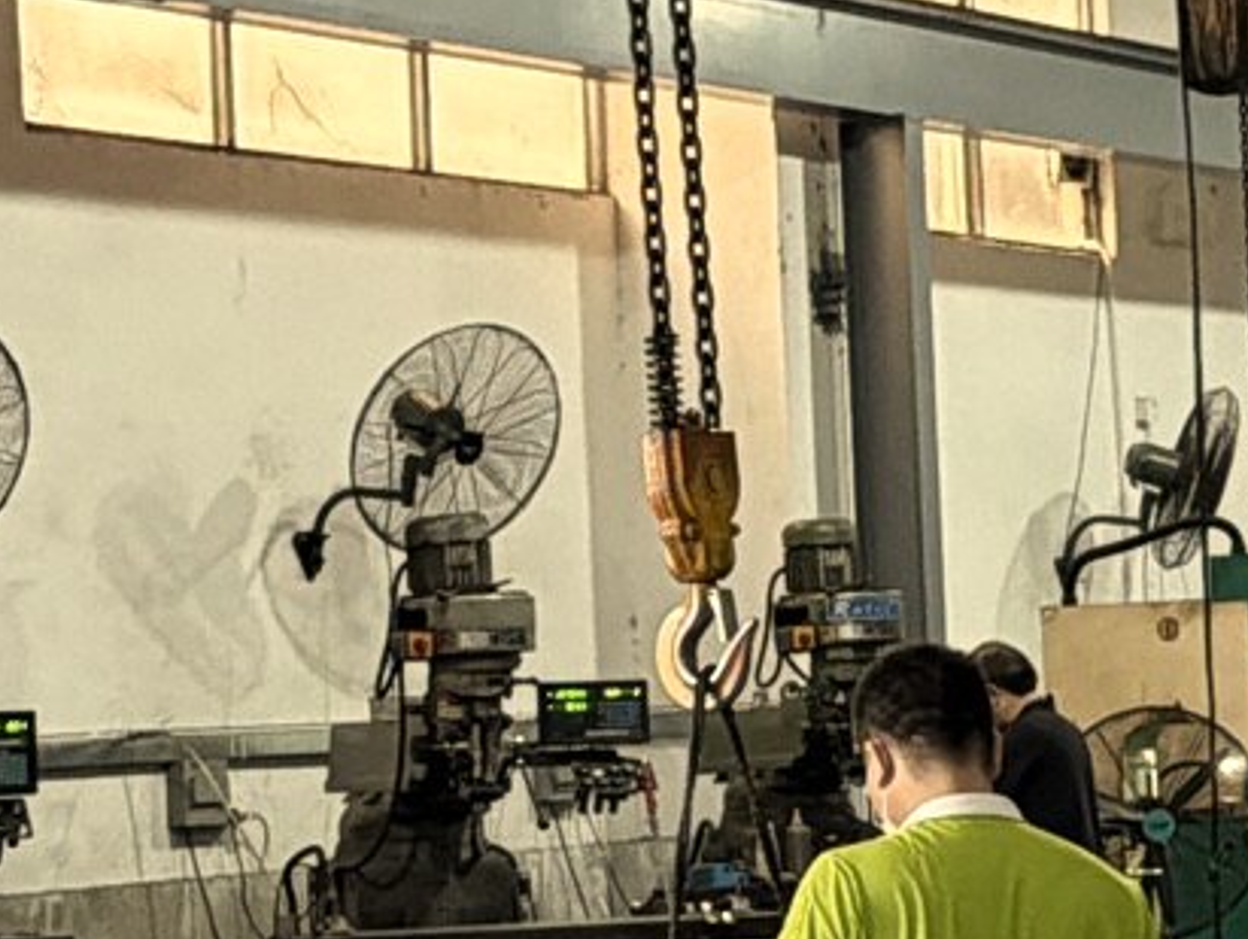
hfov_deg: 14.0
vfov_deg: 10.6
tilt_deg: +1.3
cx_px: 899
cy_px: 529
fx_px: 5052
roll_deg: +2.5
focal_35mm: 140
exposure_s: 1/100
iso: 500
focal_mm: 6.76
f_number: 1.78
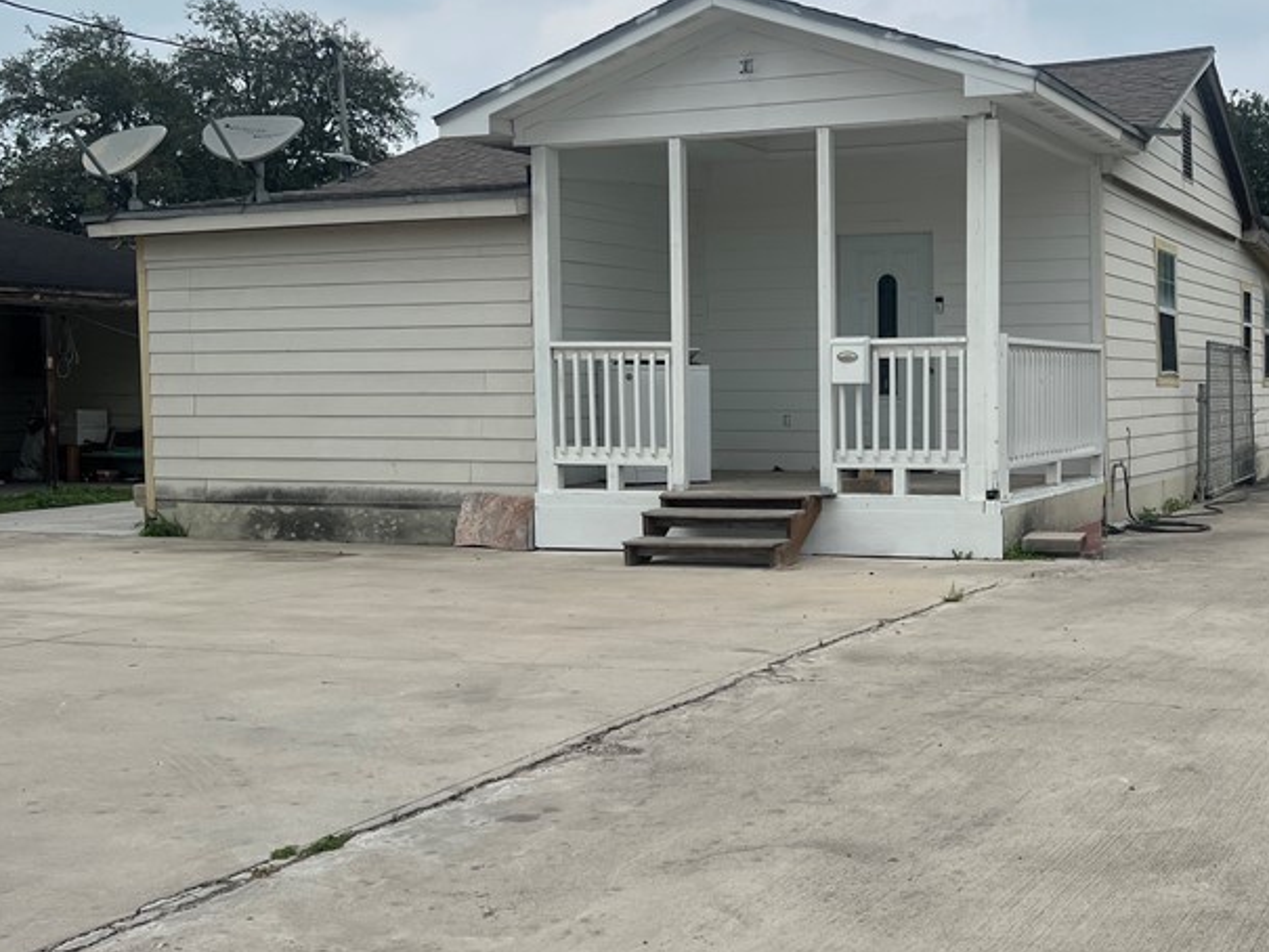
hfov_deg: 41.9
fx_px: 1613
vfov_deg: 32.9
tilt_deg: -3.4
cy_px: 470
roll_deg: +0.5
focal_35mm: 44
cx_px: 921
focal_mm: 5.7
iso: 50
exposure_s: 1/6211
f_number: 1.5
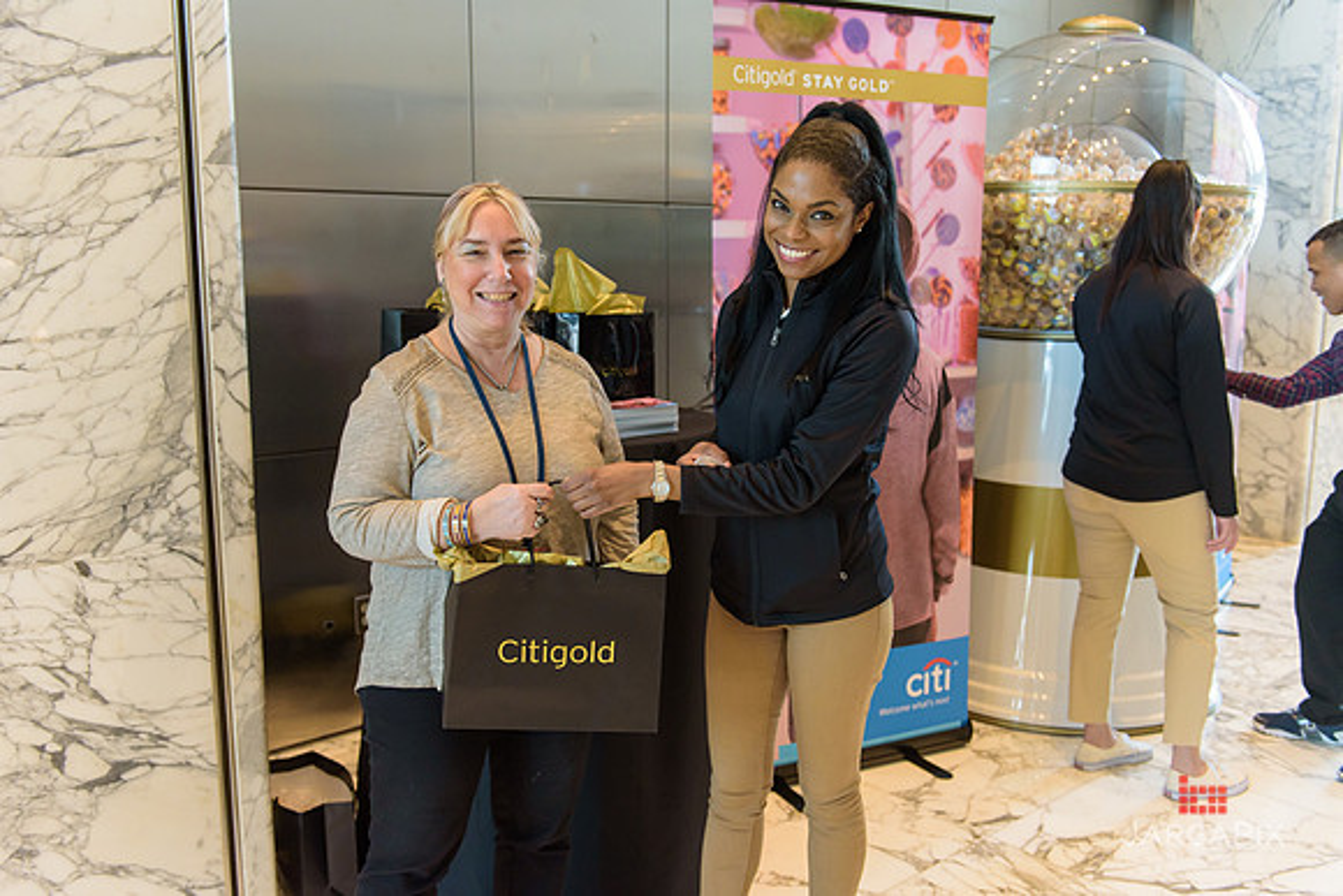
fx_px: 1194
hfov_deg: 58.7
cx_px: 672
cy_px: 448
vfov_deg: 41.1
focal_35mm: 32
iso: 1600
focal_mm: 32
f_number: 3.2
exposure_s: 1/125
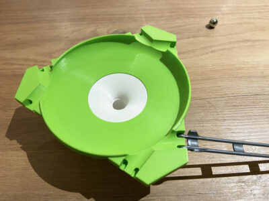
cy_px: 100
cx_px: 134
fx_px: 202
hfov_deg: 67.3
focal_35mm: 26
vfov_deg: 53.1
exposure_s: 1/50
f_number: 1.8
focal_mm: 4.25
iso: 250
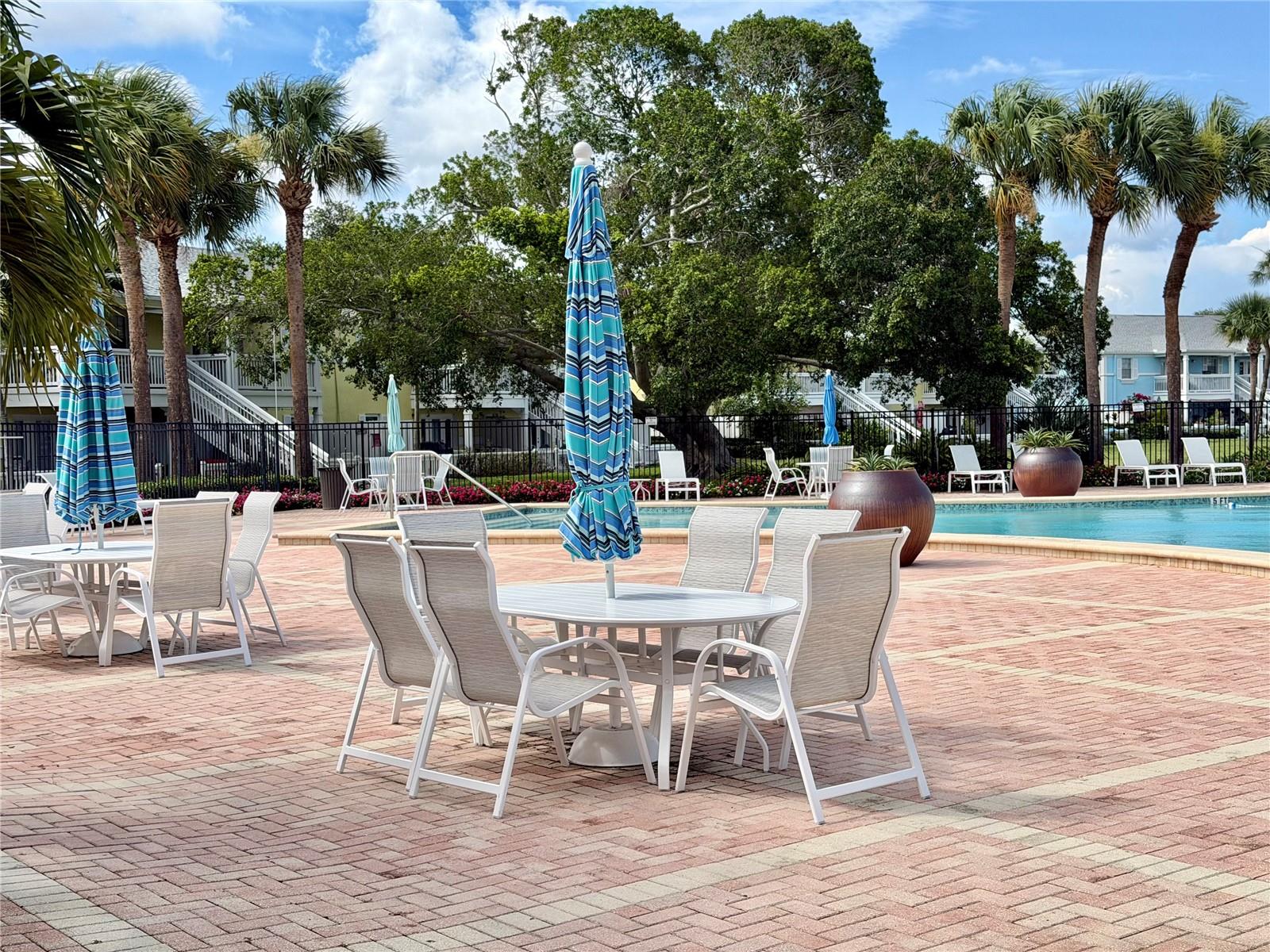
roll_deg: +1.0
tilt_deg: -2.1
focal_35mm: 48
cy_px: 476
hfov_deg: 39.7
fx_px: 1761
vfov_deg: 30.3
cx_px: 635
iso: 80
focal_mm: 6.76
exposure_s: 1/4587
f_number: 1.78
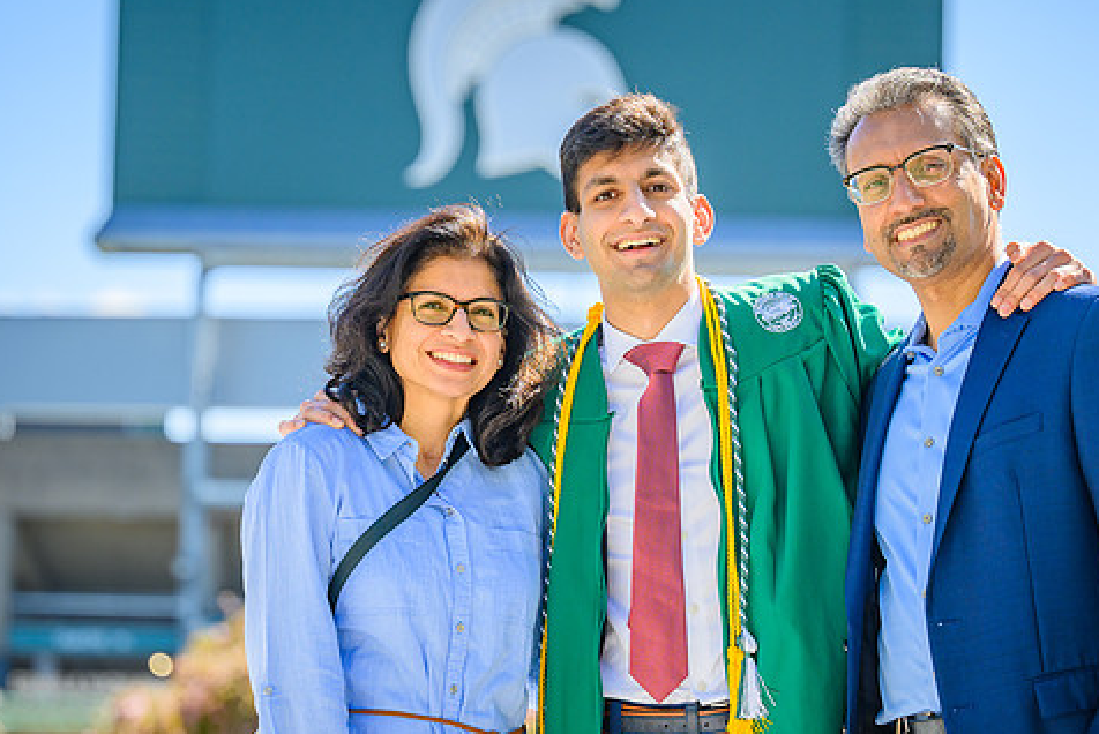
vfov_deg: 10.1
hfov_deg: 15.1
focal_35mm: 136
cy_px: 321
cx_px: 464
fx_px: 4154
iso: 100
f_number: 2.8
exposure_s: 1/1250
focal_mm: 88
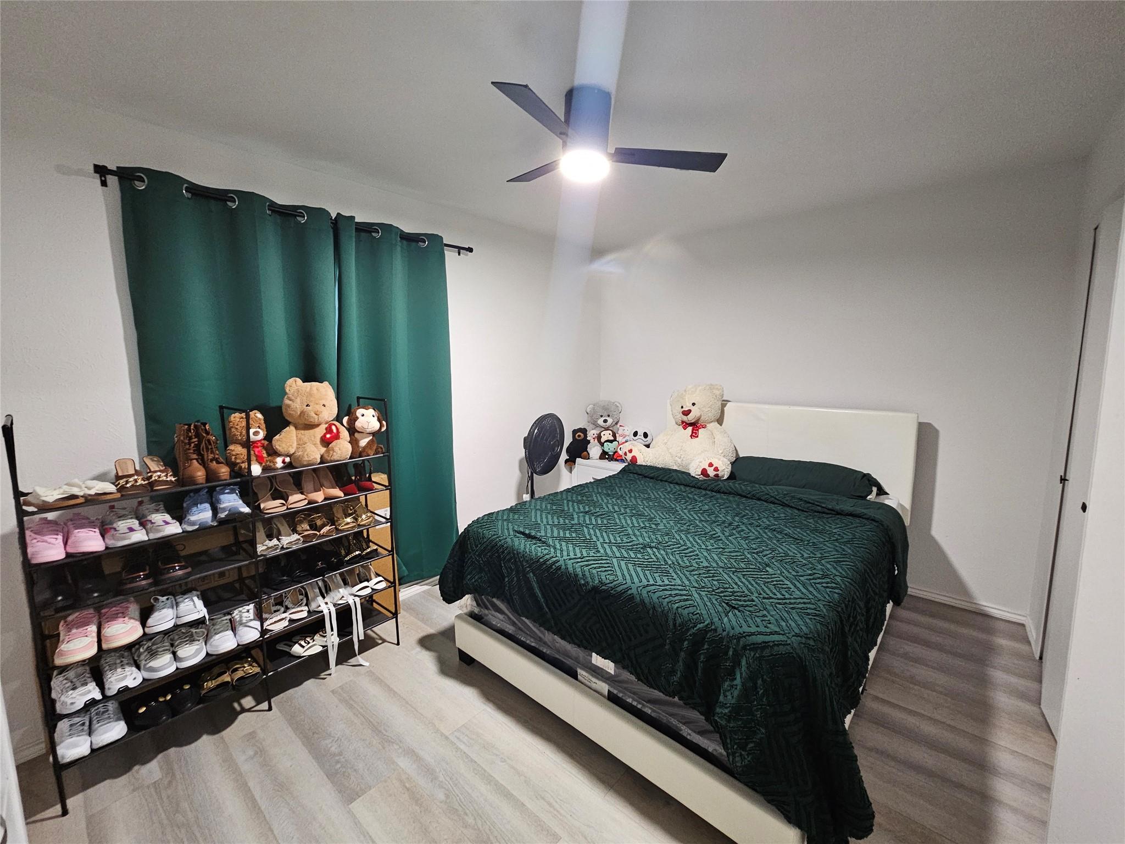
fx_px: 422
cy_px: 422
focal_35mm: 13
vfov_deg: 89.9
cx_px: 562
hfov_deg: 106.2
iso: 500
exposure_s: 1/30
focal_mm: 2.2
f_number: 2.2
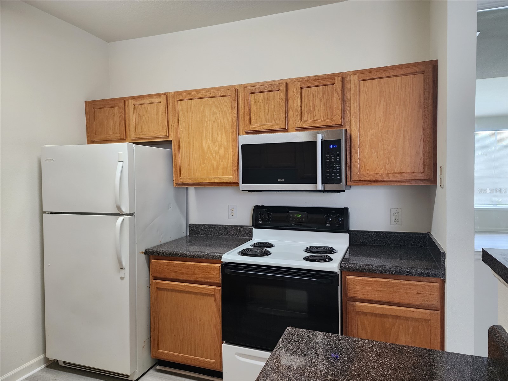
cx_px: 254
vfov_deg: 58.9
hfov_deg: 73.9
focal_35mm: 23
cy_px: 190
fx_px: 338
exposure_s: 1/120
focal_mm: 6.4
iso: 320
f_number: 1.8
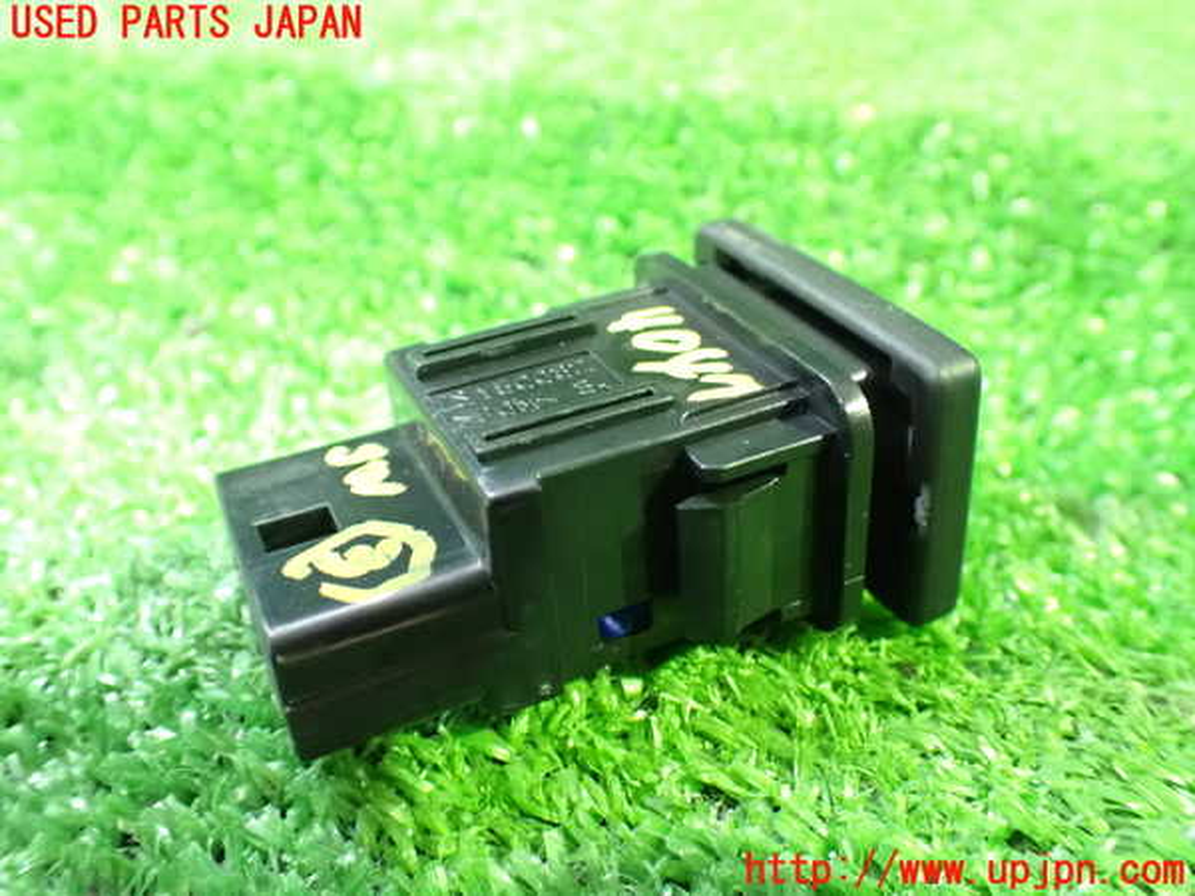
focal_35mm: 32
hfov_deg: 56.8
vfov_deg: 44.2
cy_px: 448
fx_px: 1105
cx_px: 598
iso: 1600
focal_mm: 5.79
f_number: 2.4
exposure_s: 1/25
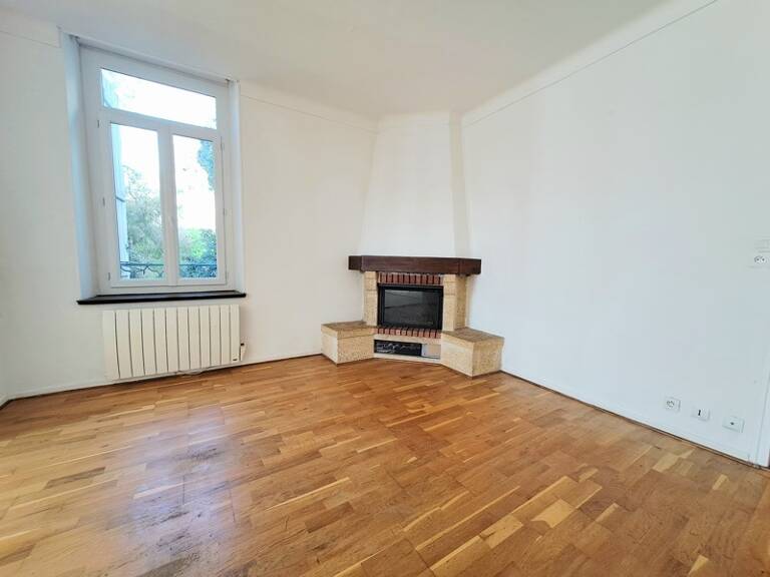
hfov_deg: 106.2
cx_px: 385
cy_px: 288
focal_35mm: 13
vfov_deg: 89.9
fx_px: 289
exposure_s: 1/40
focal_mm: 1.42
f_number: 2.2
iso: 50
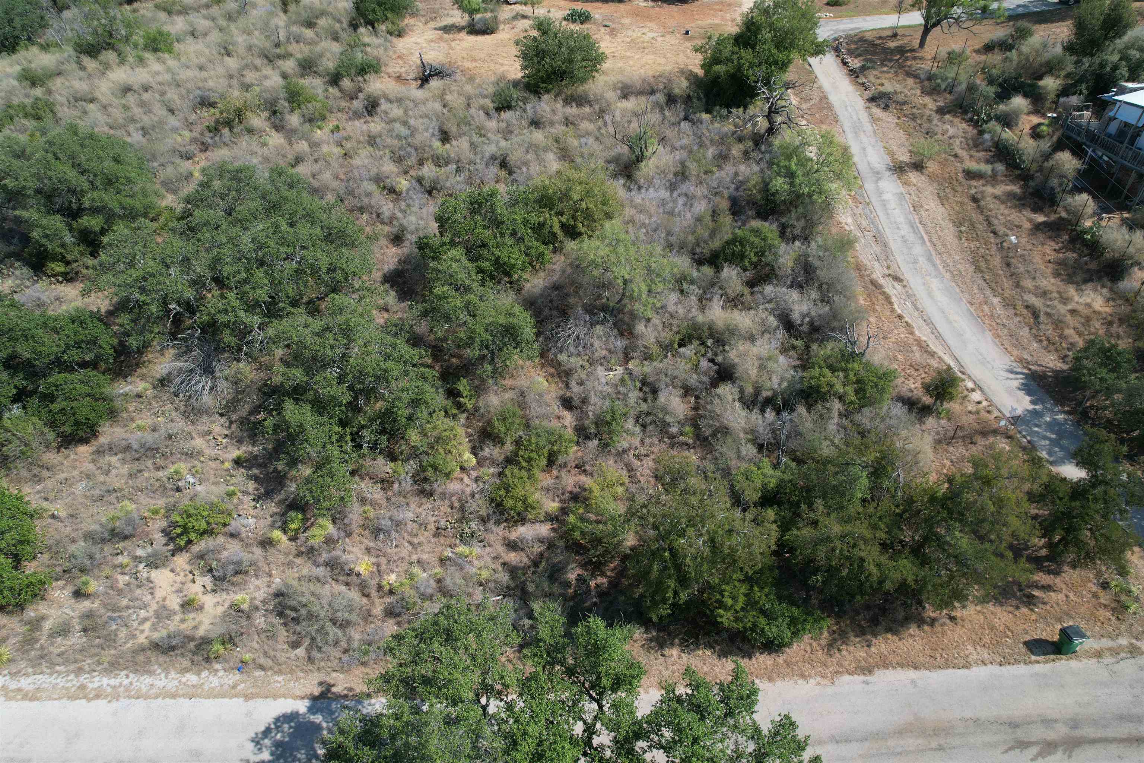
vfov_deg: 57.2
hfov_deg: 78.6
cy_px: 382
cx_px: 572
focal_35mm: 22
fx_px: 699
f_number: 2.8
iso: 110
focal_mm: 8.38
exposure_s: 1/1500
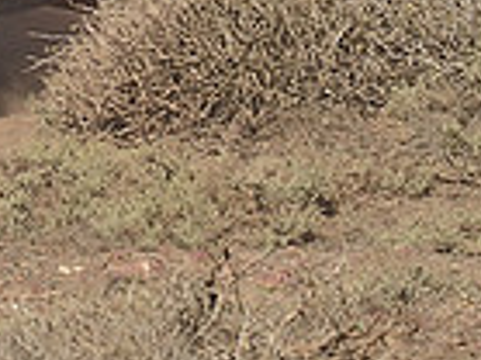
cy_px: -218
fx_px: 5498
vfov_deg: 3.7
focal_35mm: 396
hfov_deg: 5.0
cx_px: -73
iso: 200
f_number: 7.1
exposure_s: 1/640
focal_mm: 66
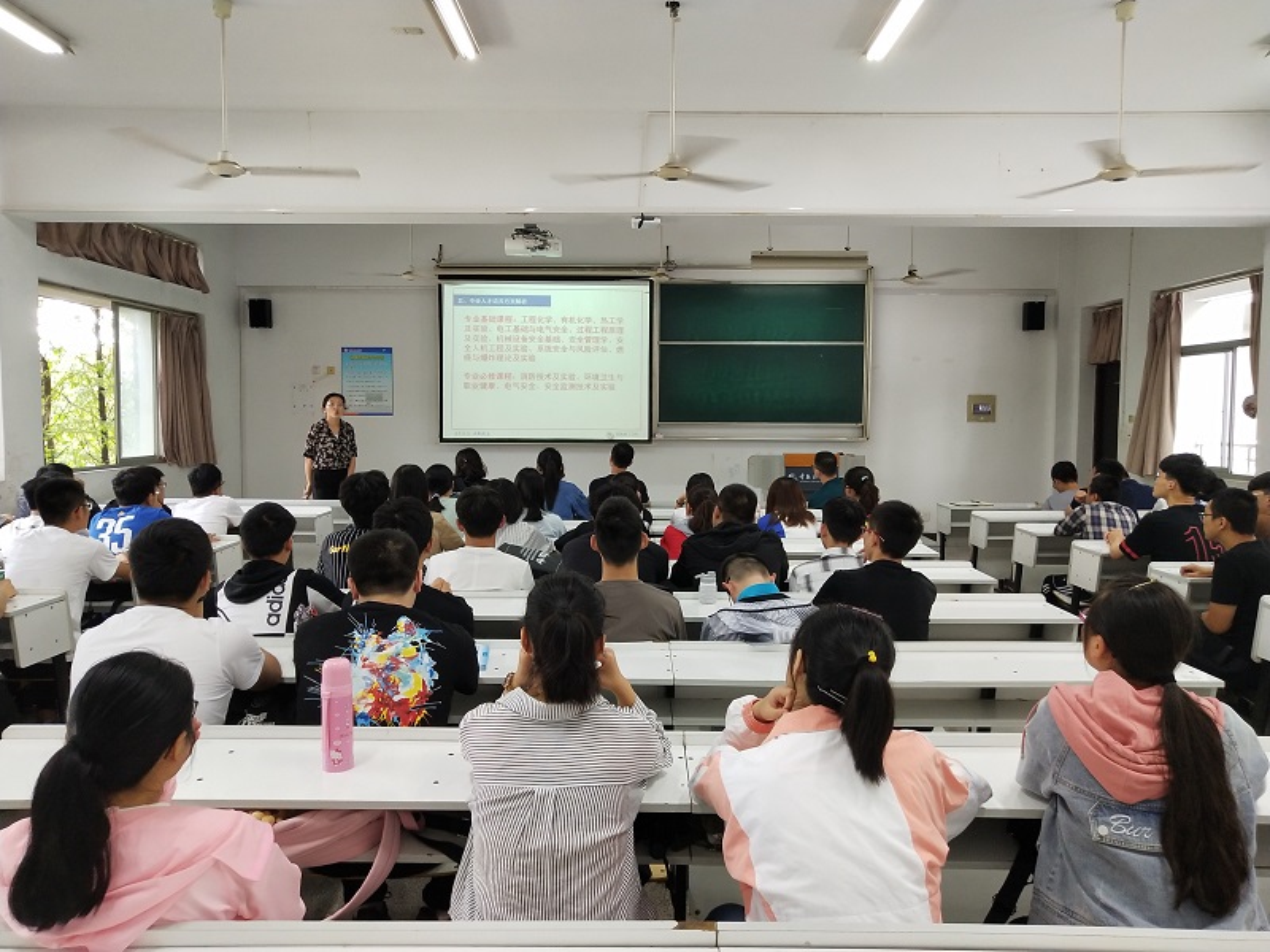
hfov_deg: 60.0
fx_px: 1101
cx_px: 635
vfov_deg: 46.8
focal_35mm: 30
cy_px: 476
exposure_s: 1/50
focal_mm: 3.95
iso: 370
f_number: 1.8
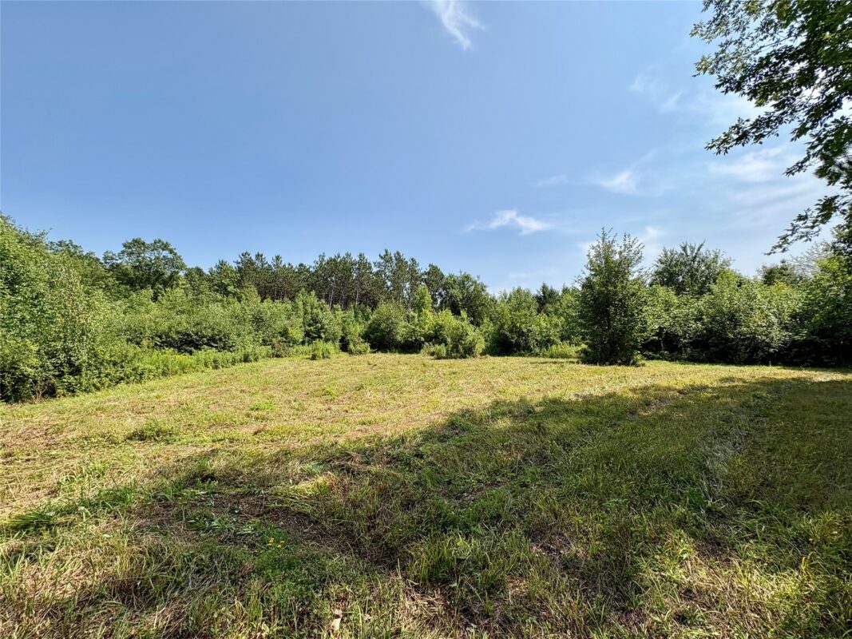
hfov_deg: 102.1
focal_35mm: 14
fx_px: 345
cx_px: 426
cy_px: 320
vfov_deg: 85.7
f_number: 2.2
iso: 50
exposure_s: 1/2028
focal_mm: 2.22
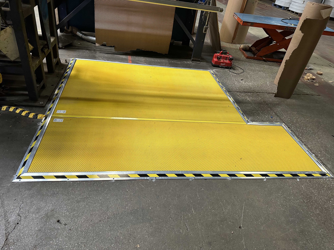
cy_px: 125
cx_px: 167
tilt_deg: -33.4
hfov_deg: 71.6
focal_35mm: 24
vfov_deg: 56.8
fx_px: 232
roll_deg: -9.3
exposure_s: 1/60
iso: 250
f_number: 1.78
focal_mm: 6.86
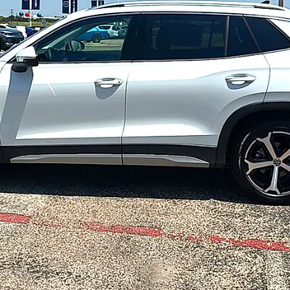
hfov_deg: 38.2
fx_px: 417
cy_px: 91
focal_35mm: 44
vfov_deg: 37.8
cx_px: 116
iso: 80
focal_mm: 6.86
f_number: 1.78
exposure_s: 1/7692
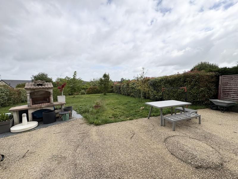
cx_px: 119
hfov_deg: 102.1
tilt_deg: -3.5
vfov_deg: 85.7
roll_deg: +1.1
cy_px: 90
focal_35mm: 14
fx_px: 96
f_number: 2.2
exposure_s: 1/1709
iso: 50
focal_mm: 2.22
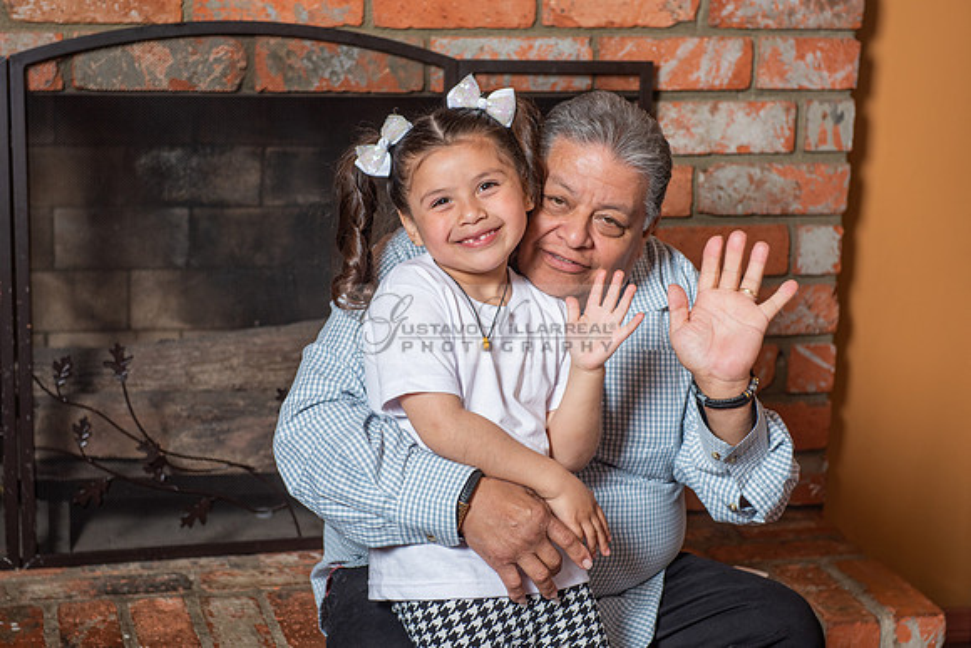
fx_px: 2178
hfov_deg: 25.1
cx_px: 487
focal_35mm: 81
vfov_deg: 16.9
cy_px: 338
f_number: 4
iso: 200
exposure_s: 1/200
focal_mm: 70
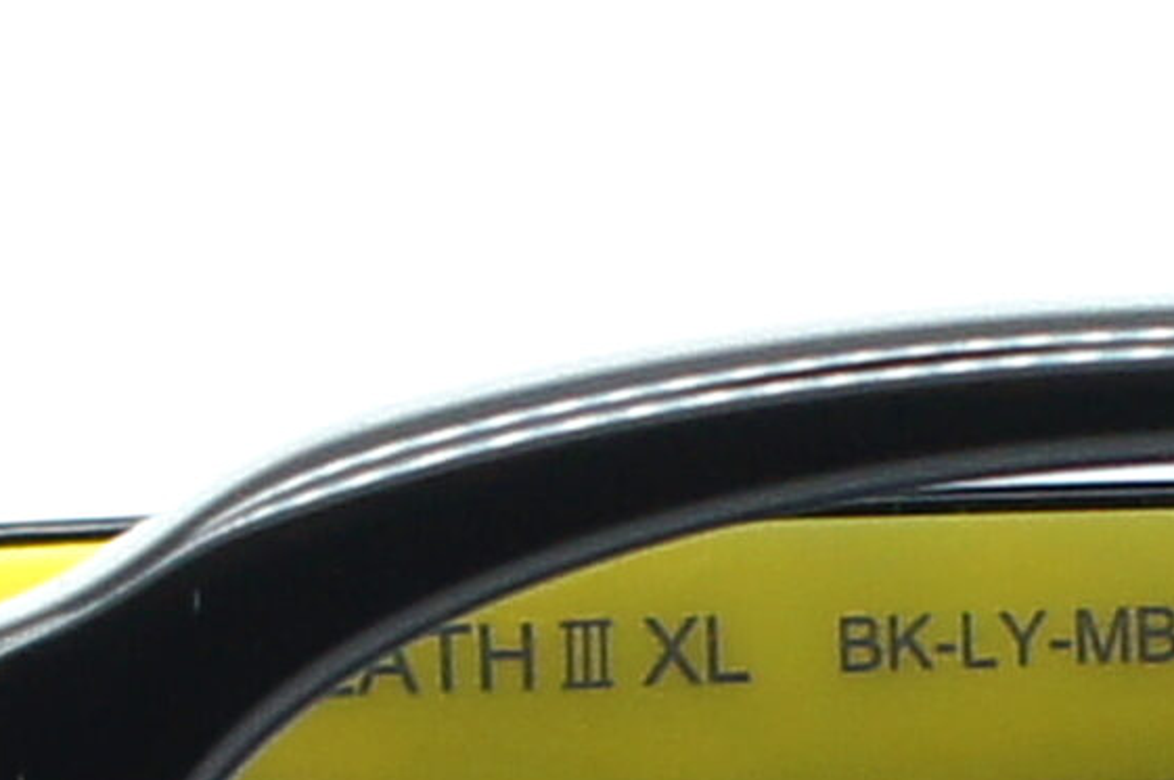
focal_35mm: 154
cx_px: 1166
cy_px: 1158
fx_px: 5018
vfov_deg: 8.7
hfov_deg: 13.2
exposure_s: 1/160
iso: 200
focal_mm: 20
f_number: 6.3
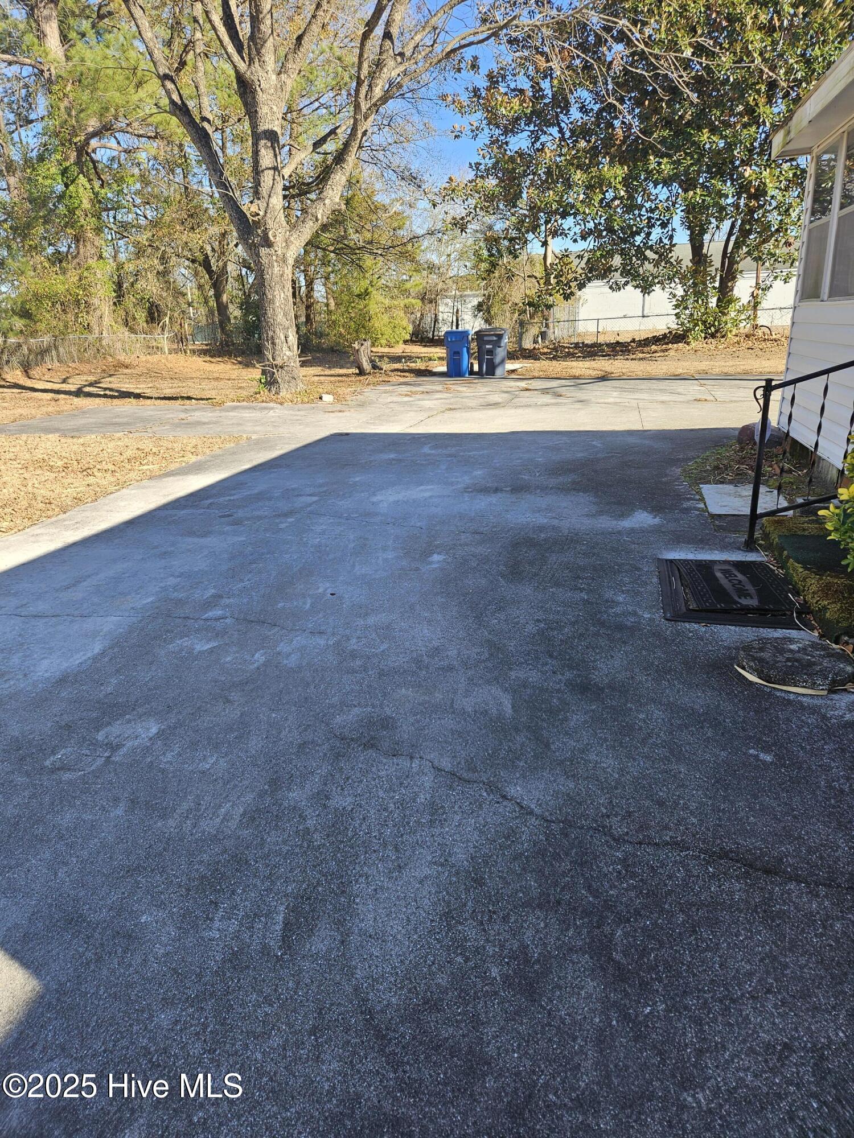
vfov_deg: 73.9
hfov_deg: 58.9
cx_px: 427
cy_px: 569
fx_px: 757
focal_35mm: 23
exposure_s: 1/528
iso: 32
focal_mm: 5.4
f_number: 1.8
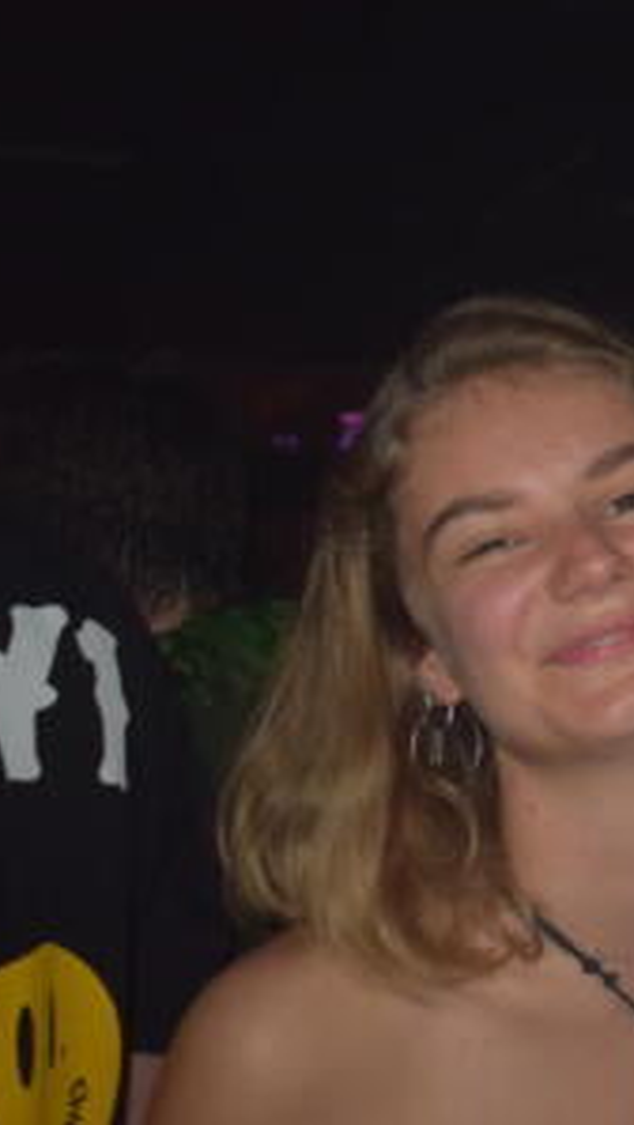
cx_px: 883
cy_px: 519
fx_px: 1966
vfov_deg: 31.9
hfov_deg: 17.0
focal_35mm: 66
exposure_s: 1/60
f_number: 4
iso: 720
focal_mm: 25
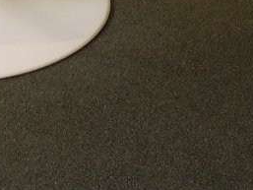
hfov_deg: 10.5
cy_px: -231
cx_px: 266
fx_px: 1367
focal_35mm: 187
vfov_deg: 7.5
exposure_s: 1/50
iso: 180
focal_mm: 7.2
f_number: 3.3
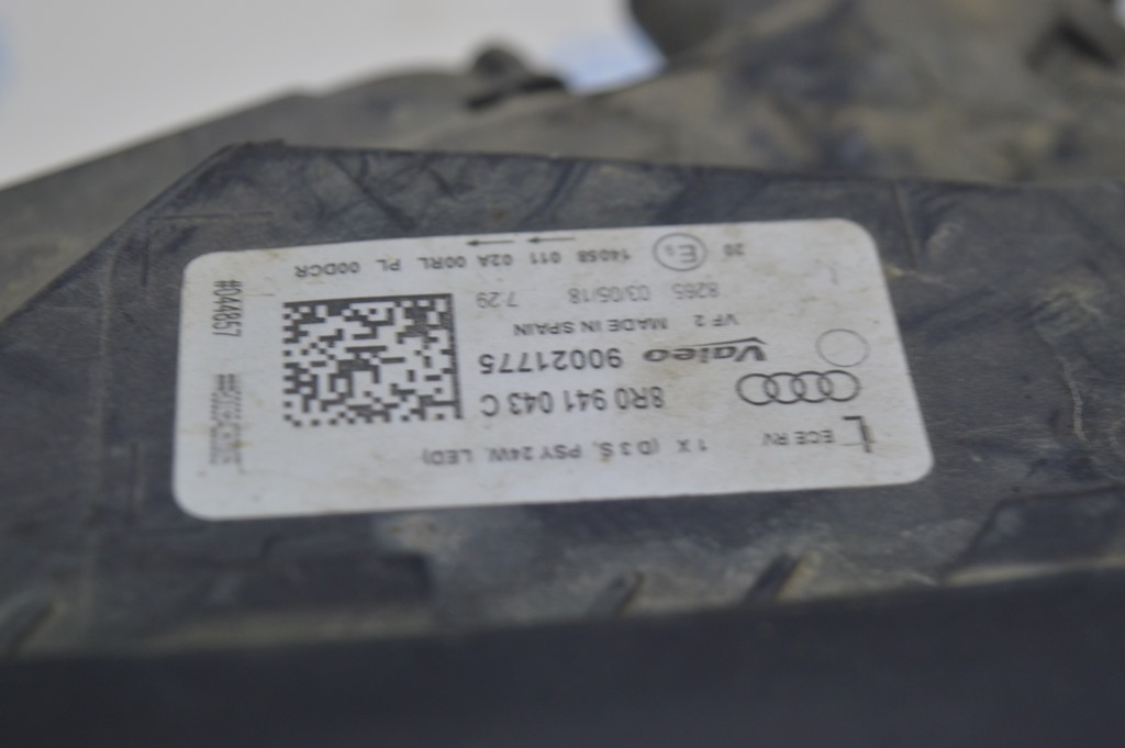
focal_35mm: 72
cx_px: 562
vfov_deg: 18.9
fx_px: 2248
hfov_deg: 28.1
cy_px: 374
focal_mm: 48
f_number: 5.6
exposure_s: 1/30
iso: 400
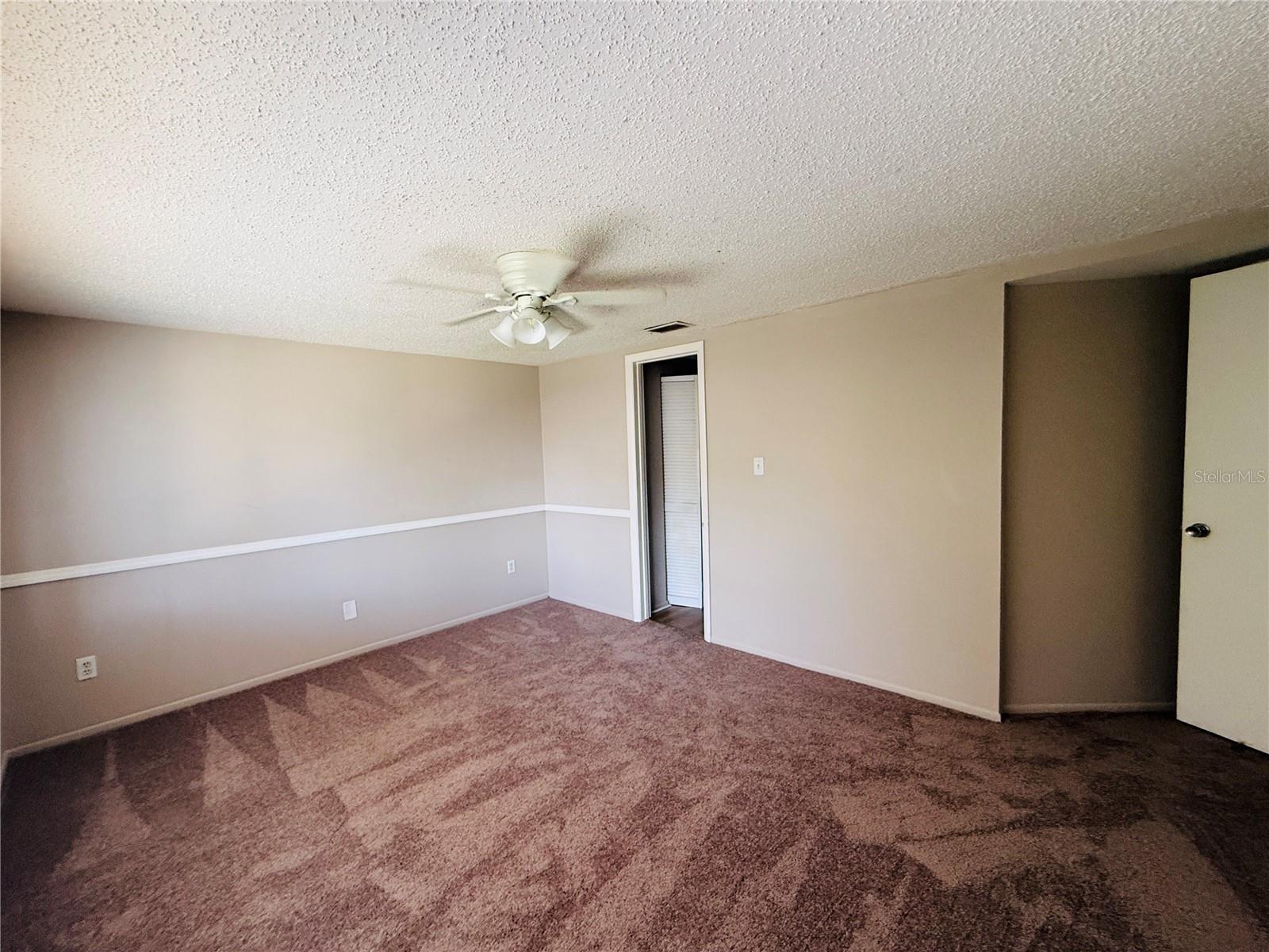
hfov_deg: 102.1
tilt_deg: -3.4
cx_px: 634
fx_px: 513
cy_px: 476
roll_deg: +2.4
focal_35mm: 14
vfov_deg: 85.7
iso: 250
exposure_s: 1/99
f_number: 2.2
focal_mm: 2.22
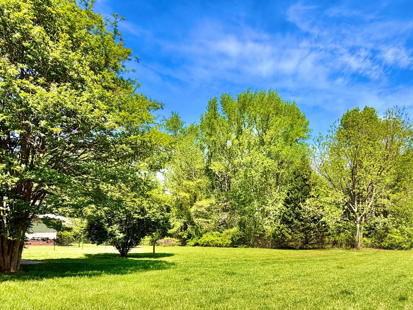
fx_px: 262
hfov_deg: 75.1
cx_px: 258
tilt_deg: +0.7
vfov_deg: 58.5
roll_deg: +0.3
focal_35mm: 22
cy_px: 225
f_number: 2.2
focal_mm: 2.22
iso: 32
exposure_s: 1/770
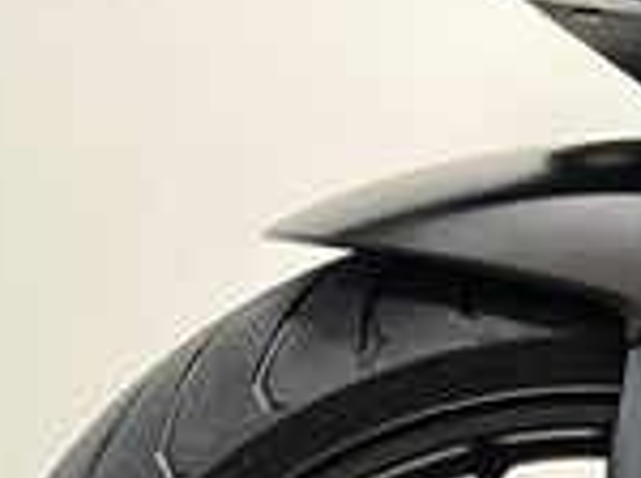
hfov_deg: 17.4
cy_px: 828
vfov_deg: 12.3
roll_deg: +0.1
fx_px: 2052
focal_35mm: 111
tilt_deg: -6.9
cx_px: 620
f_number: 1.6
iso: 320
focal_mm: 5.1
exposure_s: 1/50
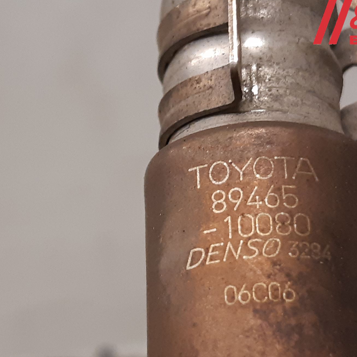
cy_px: 208
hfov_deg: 45.9
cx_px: 201
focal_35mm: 36
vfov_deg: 45.9
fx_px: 420
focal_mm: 3.93
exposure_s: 1/50
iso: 200
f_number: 1.7
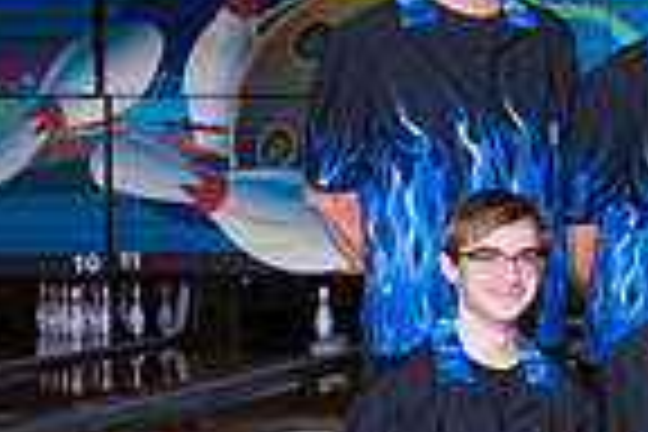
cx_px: 1075
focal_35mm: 214
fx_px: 3852
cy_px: 294
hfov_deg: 9.3
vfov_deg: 6.4
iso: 320
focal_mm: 38
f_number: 7.1
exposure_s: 1/250
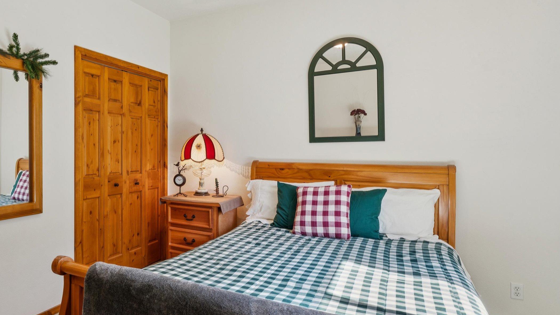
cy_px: 150
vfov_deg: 47.3
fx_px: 360
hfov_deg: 73.3
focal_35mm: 24
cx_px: 183
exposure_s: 1/5
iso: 400
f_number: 13
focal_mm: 15.8
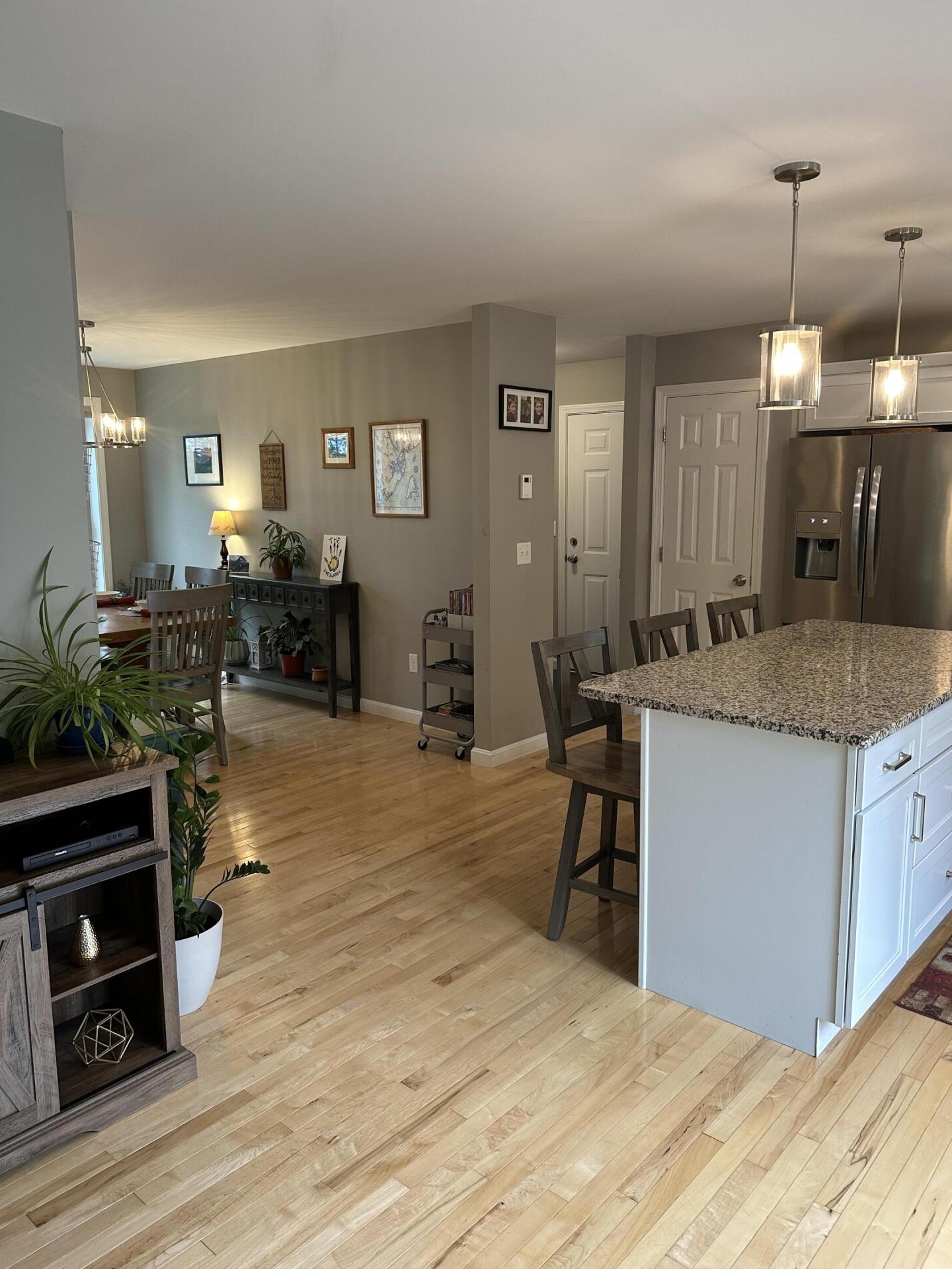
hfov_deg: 54.9
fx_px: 917
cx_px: 487
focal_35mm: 25
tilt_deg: -9.0
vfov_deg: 69.4
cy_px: 618
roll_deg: +0.6
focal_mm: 6.86
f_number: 1.78
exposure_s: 1/60
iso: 125
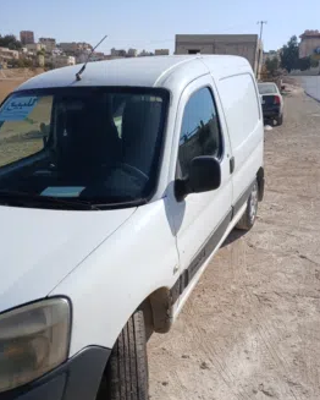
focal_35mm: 31
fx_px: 367
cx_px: 167
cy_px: 225
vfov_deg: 57.0
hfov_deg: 47.1
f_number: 1.8
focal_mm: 3.98
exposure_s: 1/853
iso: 20
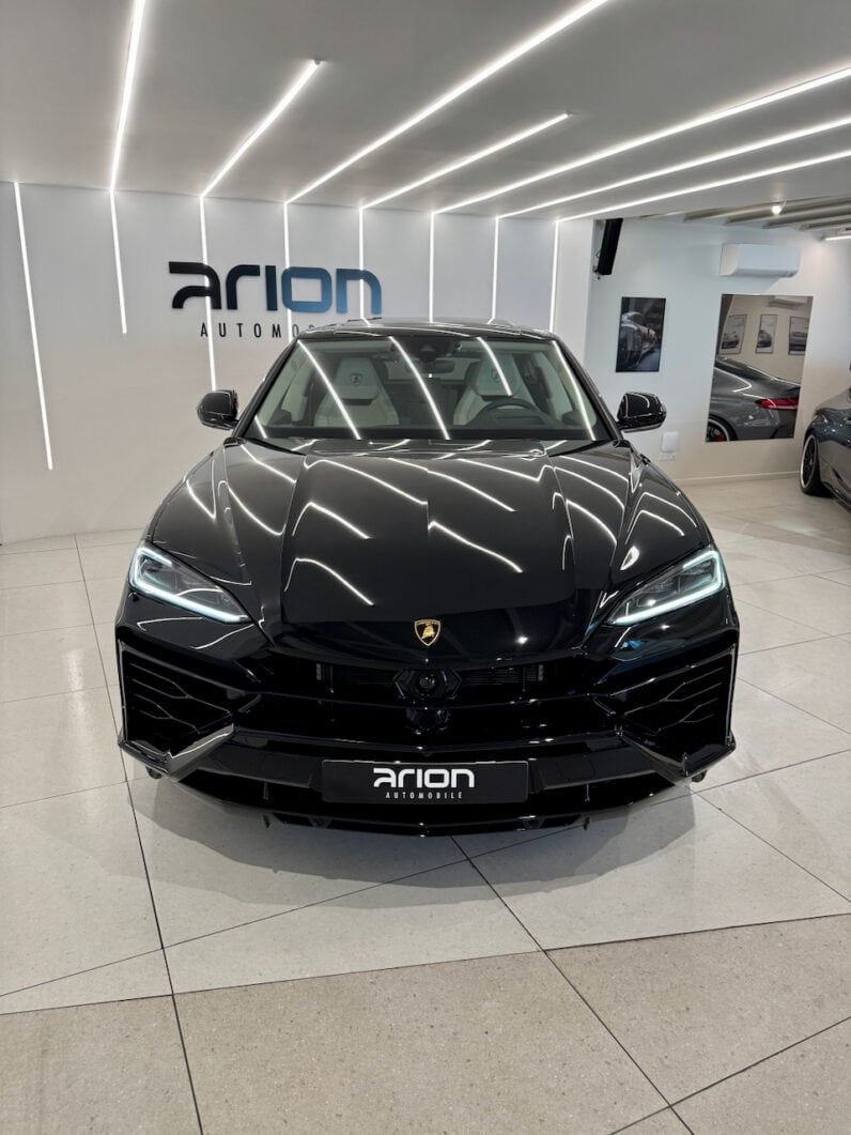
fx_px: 787
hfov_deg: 56.8
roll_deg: -2.2
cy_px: 568
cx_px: 426
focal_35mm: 24
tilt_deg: -15.5
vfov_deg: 71.6
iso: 200
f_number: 1.78
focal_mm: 6.76
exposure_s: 1/101
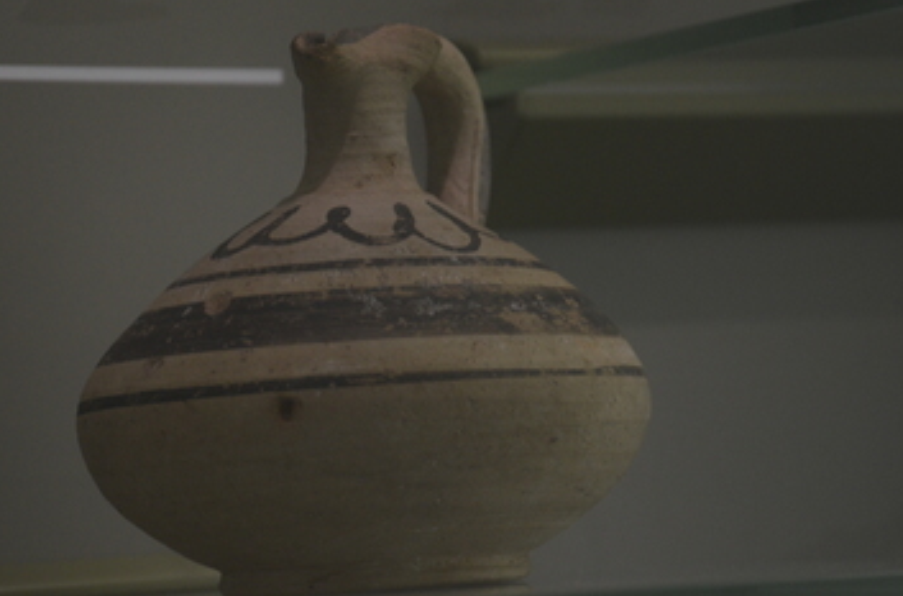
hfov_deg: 11.0
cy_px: 298
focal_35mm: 187
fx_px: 4676
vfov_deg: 7.3
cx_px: 417
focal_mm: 100
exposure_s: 1/50
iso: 1000
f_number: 5.6
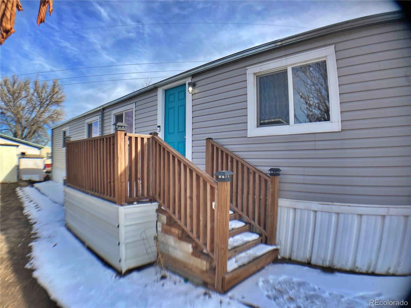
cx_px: 206
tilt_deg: +1.2
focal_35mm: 26
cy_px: 154
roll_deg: +0.3
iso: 32
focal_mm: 4.25
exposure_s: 1/1504
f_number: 1.8
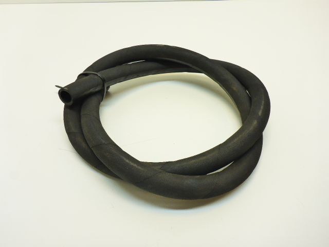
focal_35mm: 28
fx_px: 266
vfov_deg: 49.7
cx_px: 164
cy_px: 124
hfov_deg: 63.4
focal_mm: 4.9
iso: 200
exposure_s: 1/60
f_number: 3.3
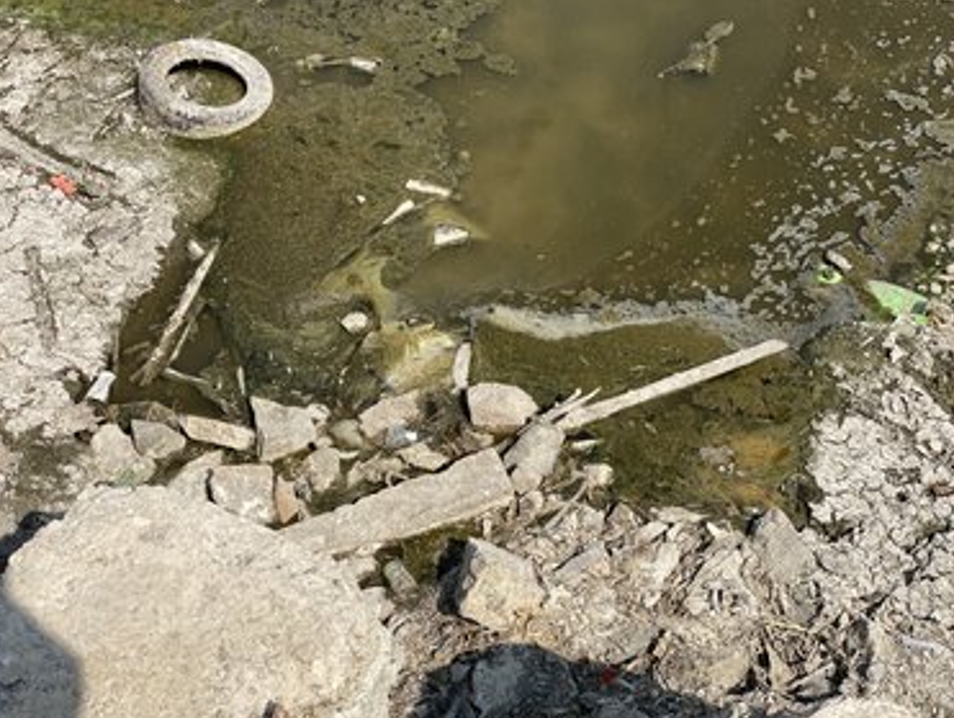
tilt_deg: -47.6
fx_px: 1545
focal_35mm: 56
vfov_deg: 26.1
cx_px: 496
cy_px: 340
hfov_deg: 34.3
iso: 20
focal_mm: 6
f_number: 2
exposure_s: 1/1546
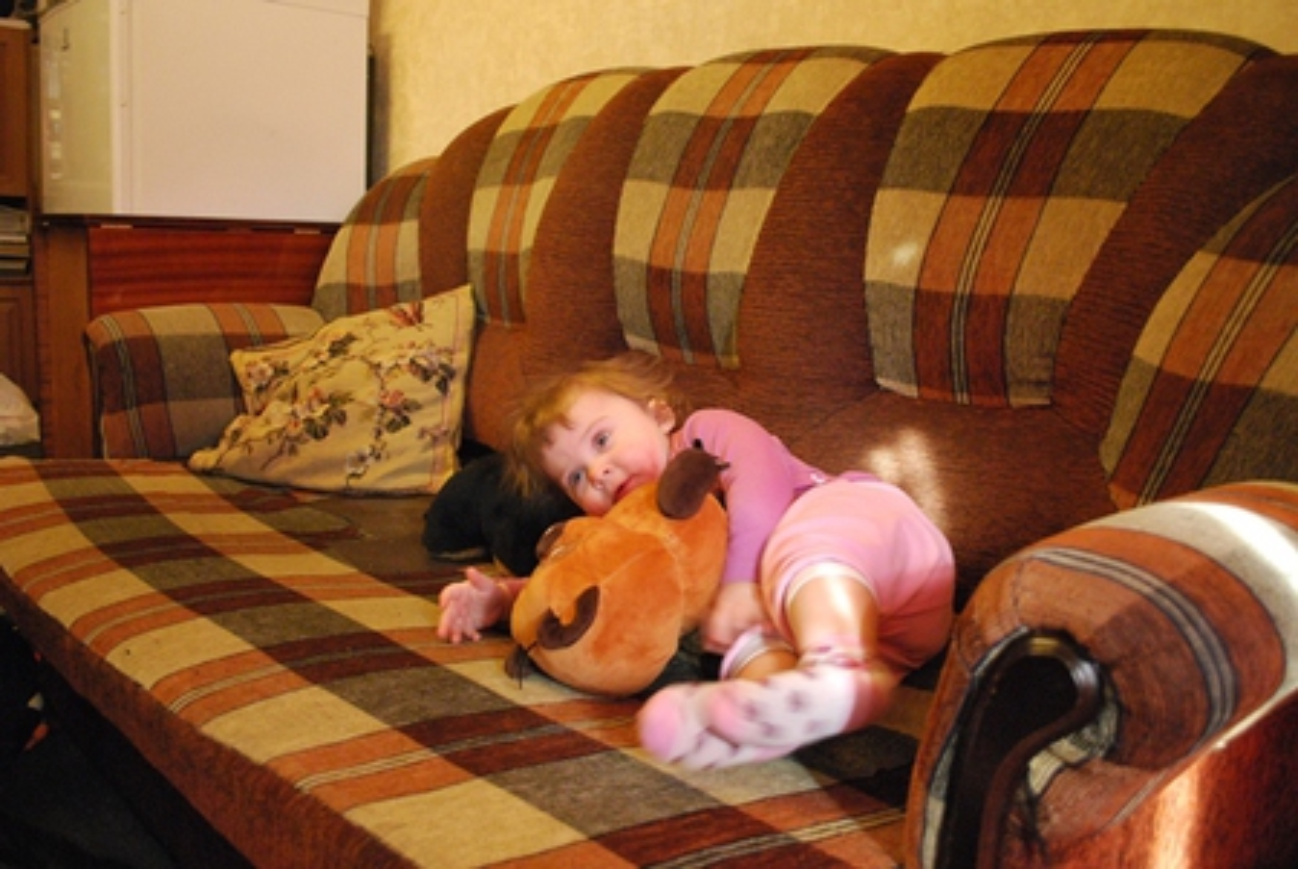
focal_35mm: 30
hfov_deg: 61.9
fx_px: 1083
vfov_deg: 43.7
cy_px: 434
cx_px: 649
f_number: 3.8
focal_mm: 20
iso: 1600
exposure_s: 1/25
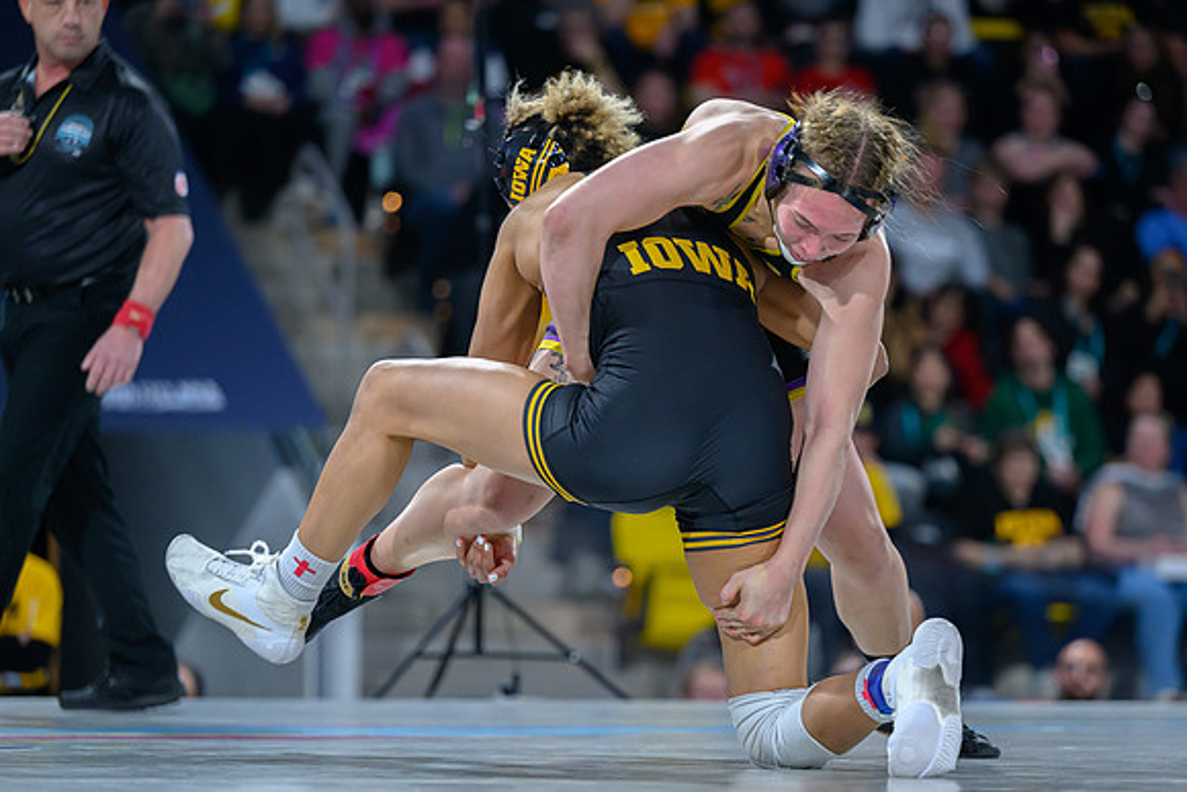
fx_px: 5822
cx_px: 680
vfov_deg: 7.8
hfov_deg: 11.6
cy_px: 414
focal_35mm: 177
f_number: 2.8
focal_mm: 150
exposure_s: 1/800
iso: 3200
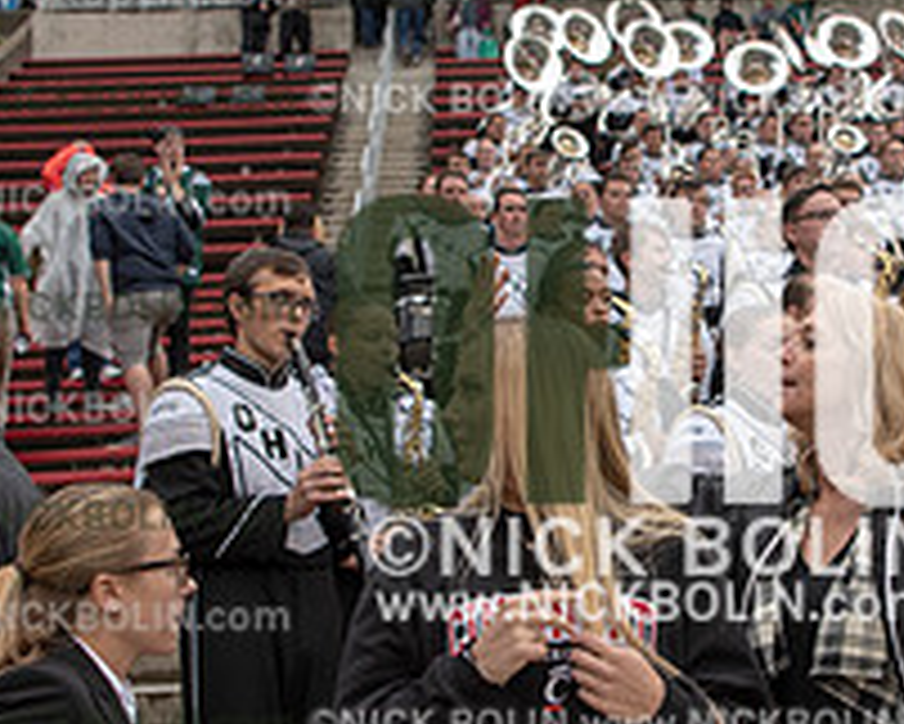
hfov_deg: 28.8
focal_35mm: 65
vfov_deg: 23.5
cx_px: 652
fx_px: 1740
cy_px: 411
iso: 250
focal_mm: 24
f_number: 2.8
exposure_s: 1/1000
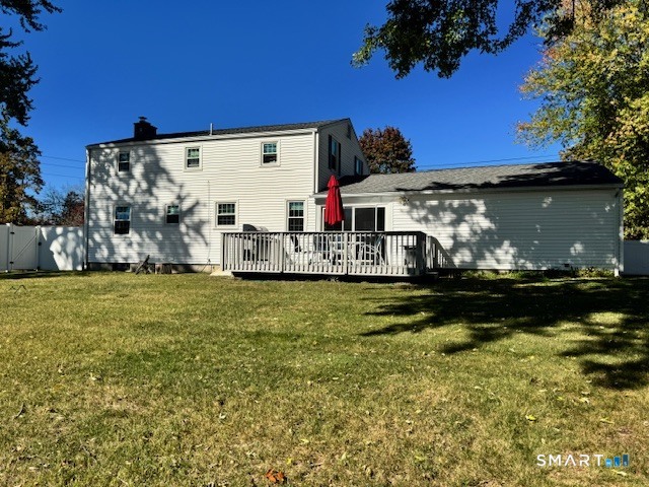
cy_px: 244
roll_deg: -1.4
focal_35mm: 24
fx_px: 450
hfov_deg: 71.6
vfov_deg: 56.8
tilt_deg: +0.2
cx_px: 324
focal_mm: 6.76
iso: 80
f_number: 1.78
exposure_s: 1/6410
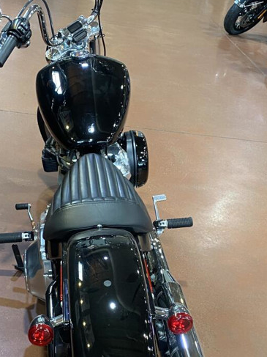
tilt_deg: -32.4
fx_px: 586
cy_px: 247
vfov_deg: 33.4
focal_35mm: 57
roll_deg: -9.1
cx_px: 98
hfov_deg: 25.6
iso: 250
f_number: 1.8
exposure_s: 1/60
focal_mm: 4.25
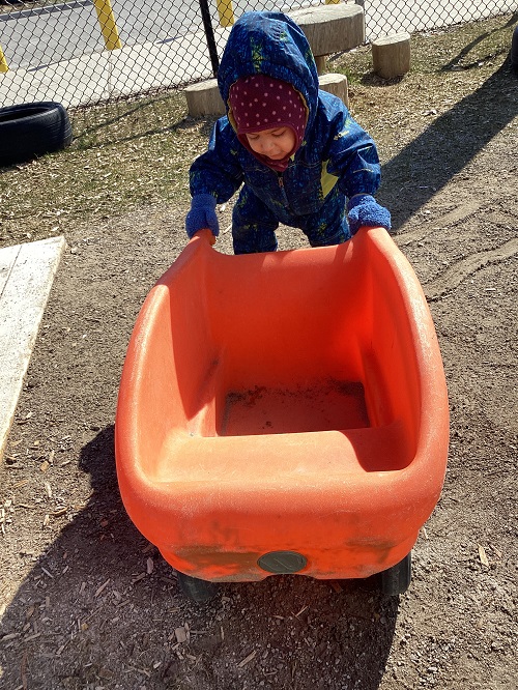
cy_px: 345
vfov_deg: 58.3
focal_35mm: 31
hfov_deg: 45.5
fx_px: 618
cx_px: 259
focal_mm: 3.3
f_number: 2.4
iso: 25
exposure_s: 1/783
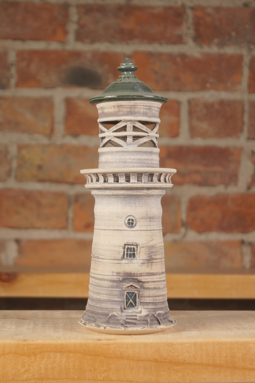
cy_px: 192
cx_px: 128
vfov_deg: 24.6
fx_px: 879
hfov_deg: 16.5
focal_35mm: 82
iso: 100
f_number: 5.6
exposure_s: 1/160
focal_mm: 55
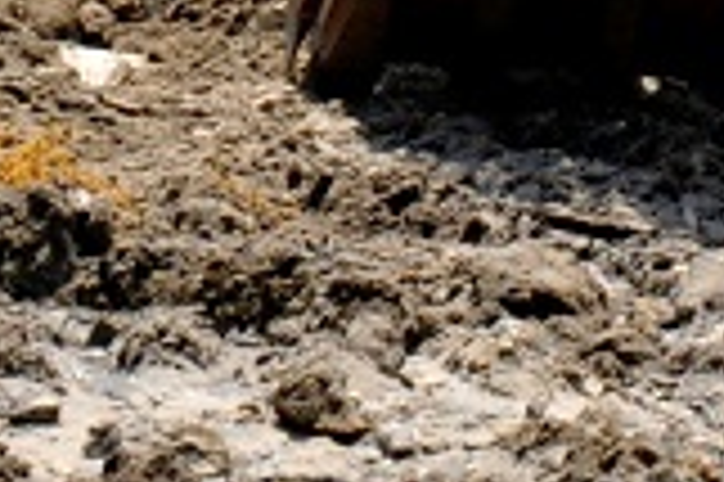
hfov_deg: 2.8
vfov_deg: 1.8
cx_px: -922
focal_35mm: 745
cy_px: -1293
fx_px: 14967
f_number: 13
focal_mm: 62
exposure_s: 1/200
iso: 200
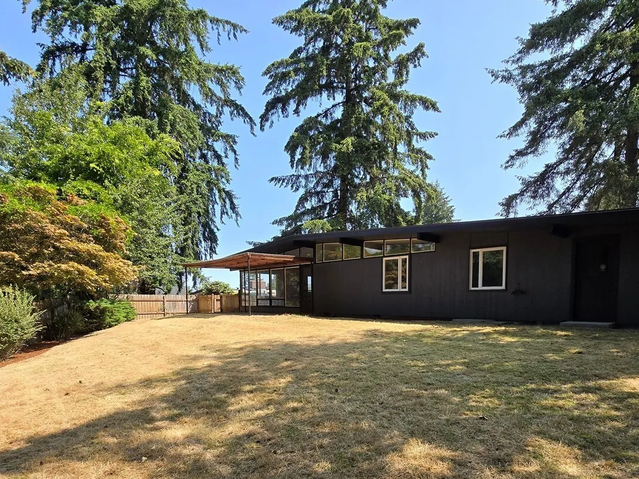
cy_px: 329
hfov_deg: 84.5
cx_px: 342
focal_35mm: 19
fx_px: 351
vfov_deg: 66.3
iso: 80
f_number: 2.2
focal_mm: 2.2
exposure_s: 1/2000
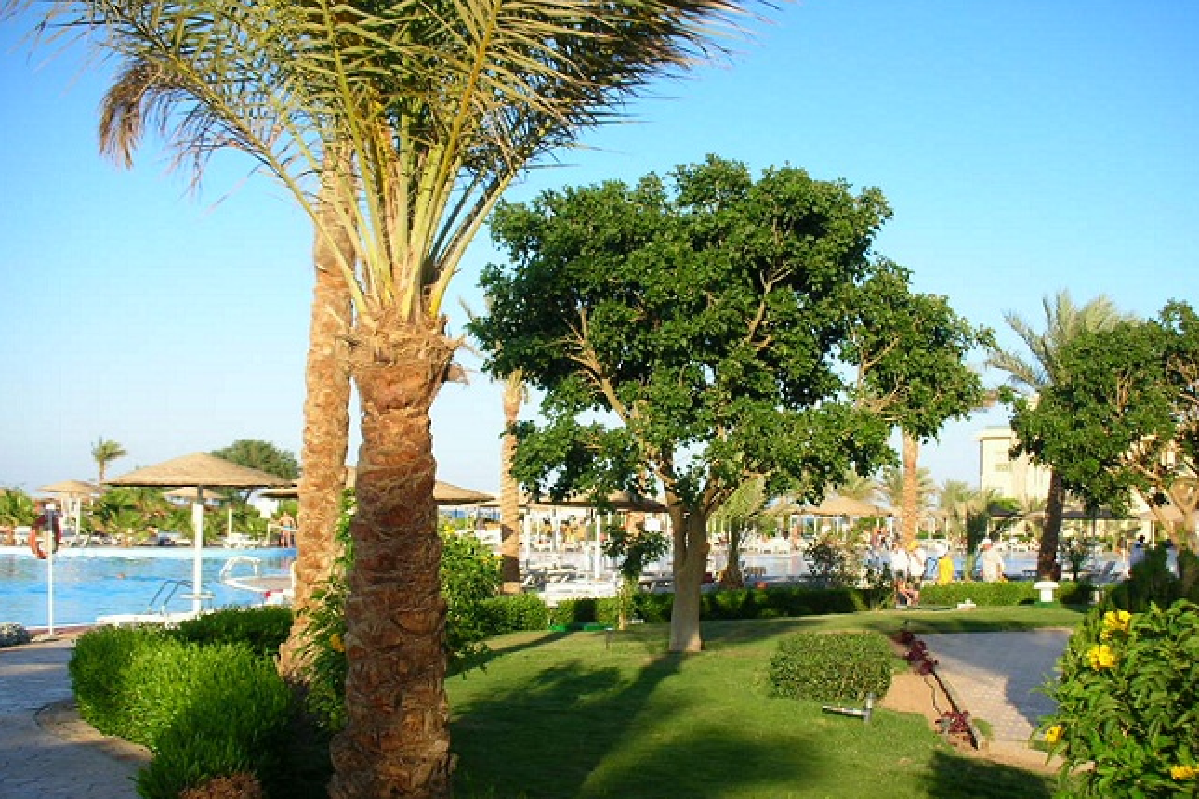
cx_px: 608
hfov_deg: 40.3
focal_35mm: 49
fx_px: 1632
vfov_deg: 27.5
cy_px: 440
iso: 50
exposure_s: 1/297
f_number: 3.5
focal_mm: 7.7
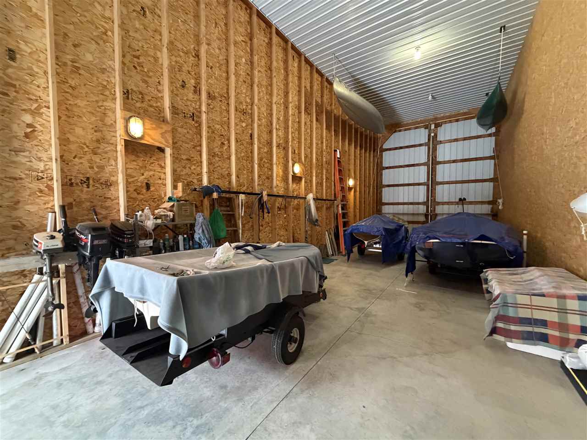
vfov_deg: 85.6
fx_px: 237
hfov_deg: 102.1
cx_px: 294
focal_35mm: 14
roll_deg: -0.1
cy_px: 220
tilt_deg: -2.3
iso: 800
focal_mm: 2.22
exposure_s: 1/60
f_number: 2.2
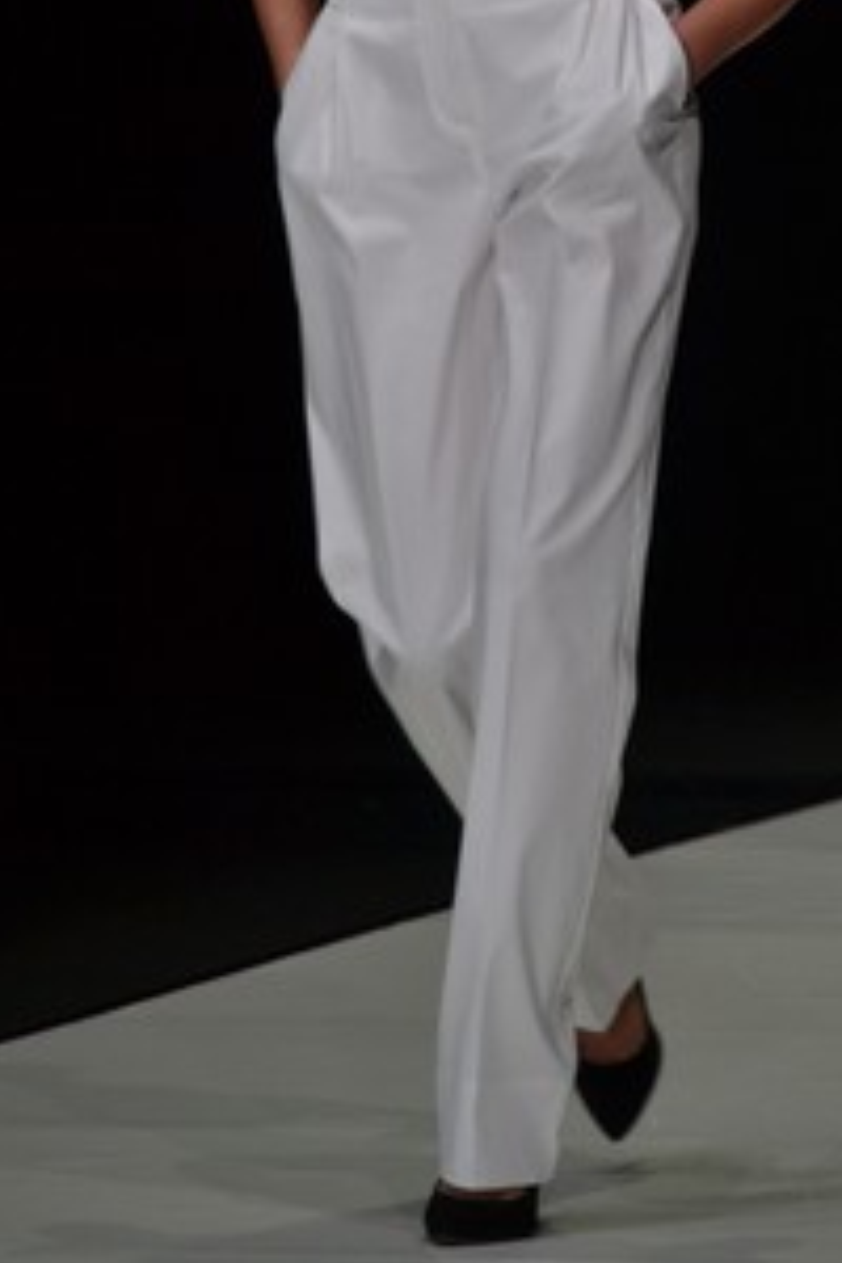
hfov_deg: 2.6
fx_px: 18242
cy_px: 173
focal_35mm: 520
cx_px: 512
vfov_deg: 4.0
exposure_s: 1/200
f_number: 5.6
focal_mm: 200
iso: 640
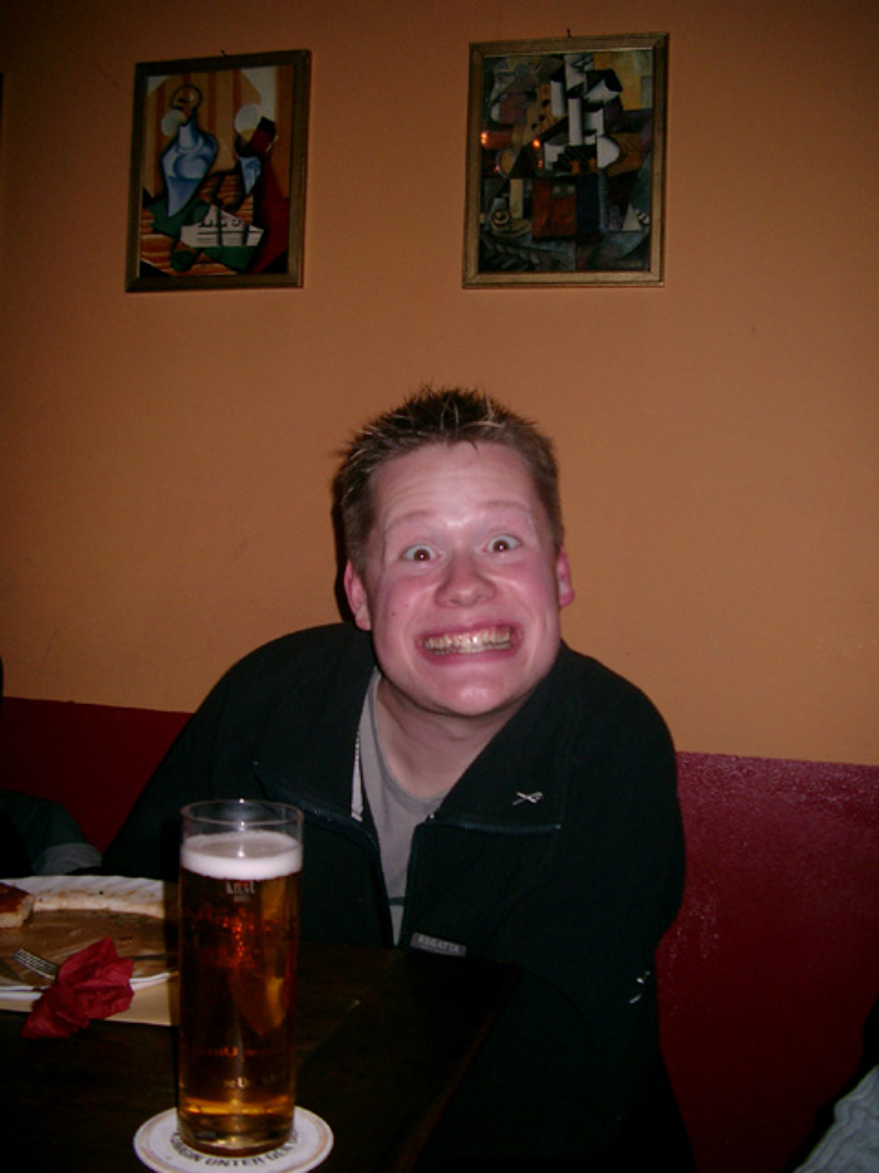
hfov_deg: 38.7
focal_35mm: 37
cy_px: 586
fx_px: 1253
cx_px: 440
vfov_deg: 50.1
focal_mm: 7.6
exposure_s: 1/60
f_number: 2.6
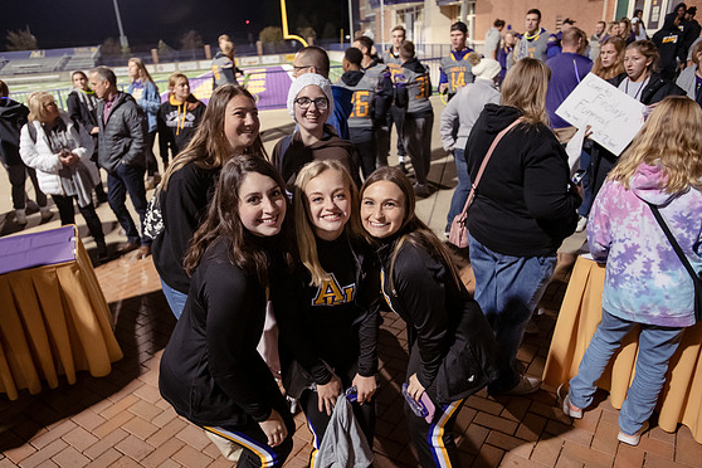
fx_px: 507
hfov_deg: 69.4
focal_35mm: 26
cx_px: 340
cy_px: 241
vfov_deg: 49.5
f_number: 3.5
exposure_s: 1/80
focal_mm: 25
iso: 4000
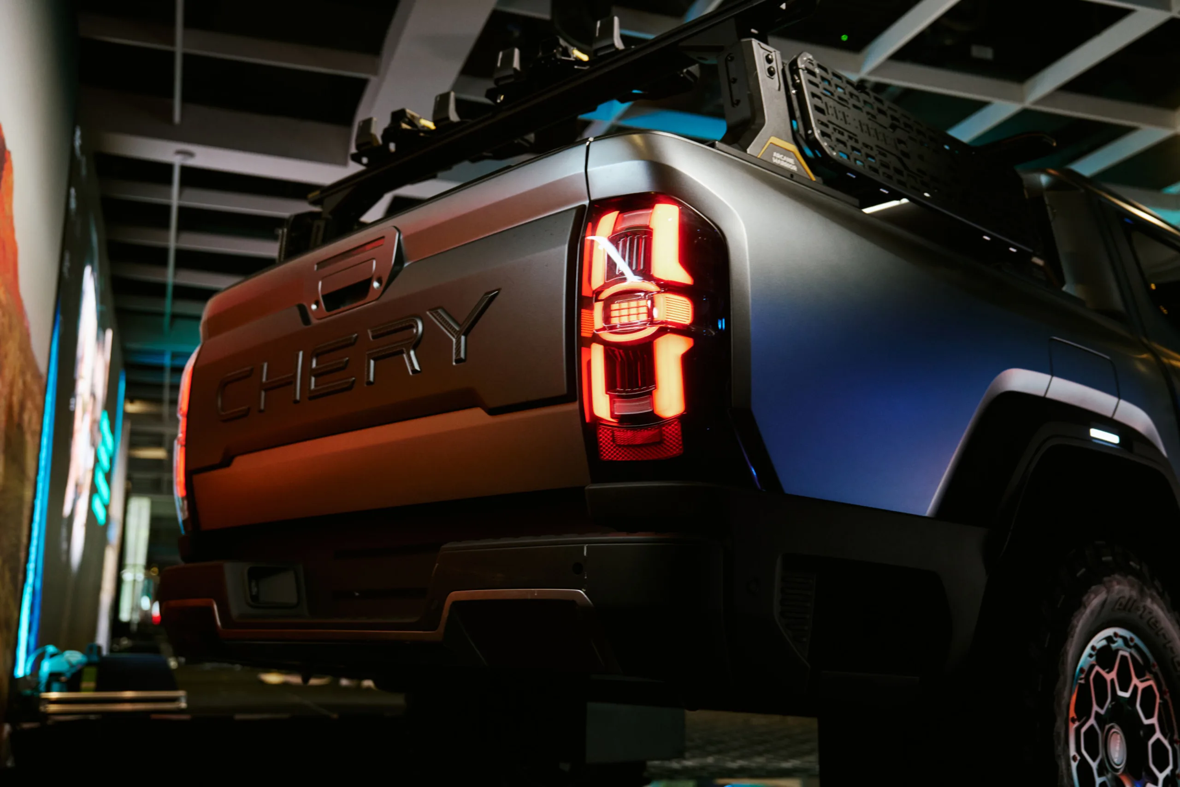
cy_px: 394
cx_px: 590
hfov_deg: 51.9
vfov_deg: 35.9
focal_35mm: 37
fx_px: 1213
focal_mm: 37
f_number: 2.8
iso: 500
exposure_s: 1/50
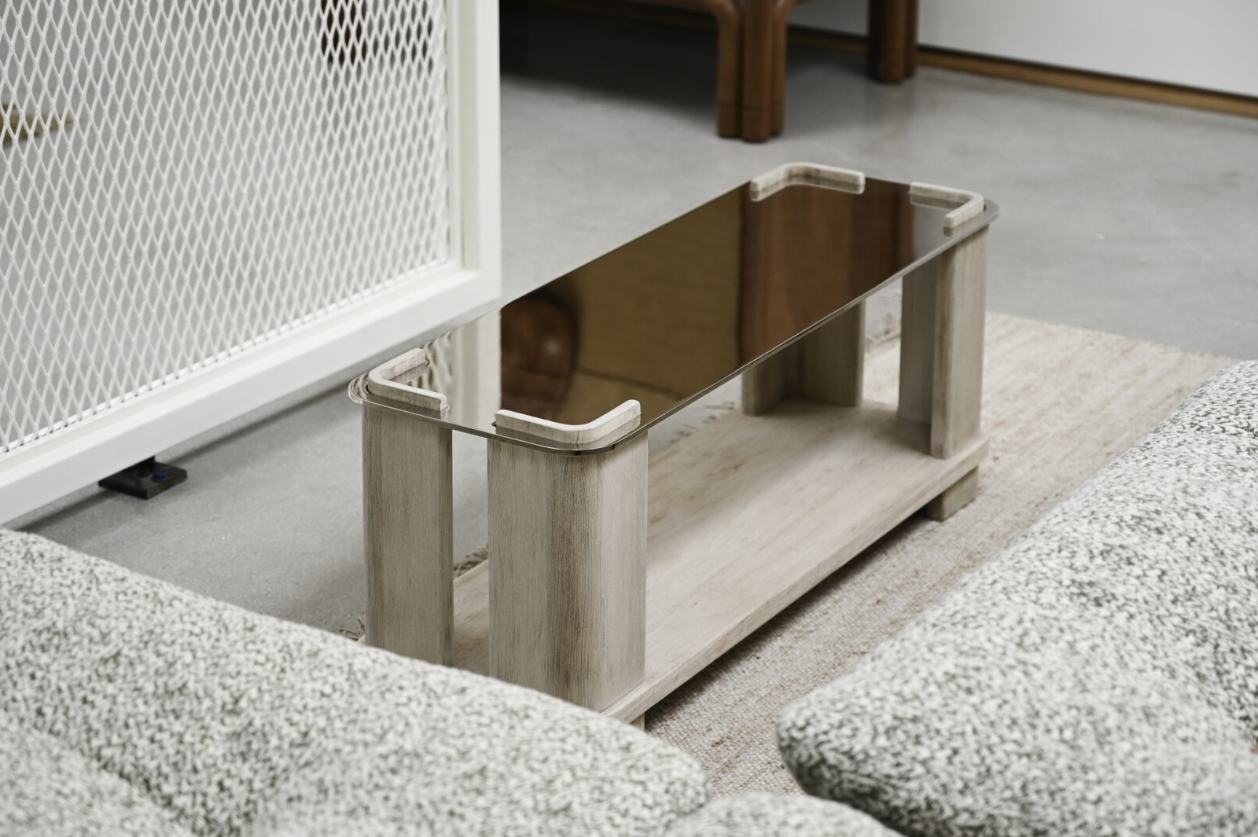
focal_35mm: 71
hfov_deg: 28.5
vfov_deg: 19.2
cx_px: 623
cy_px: 420
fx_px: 2480
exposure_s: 1/80
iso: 160
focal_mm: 70
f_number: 4
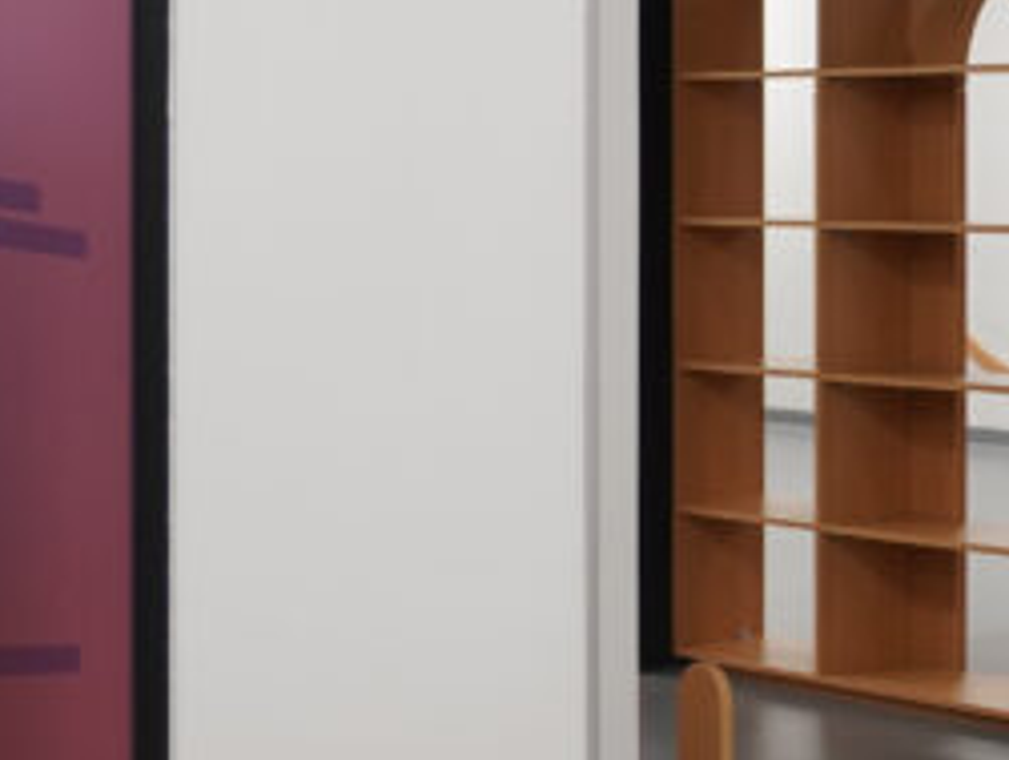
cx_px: 1357
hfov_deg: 19.1
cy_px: 125
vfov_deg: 15.6
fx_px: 2744
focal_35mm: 94
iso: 400
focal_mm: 16.4
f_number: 2.8
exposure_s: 1/80
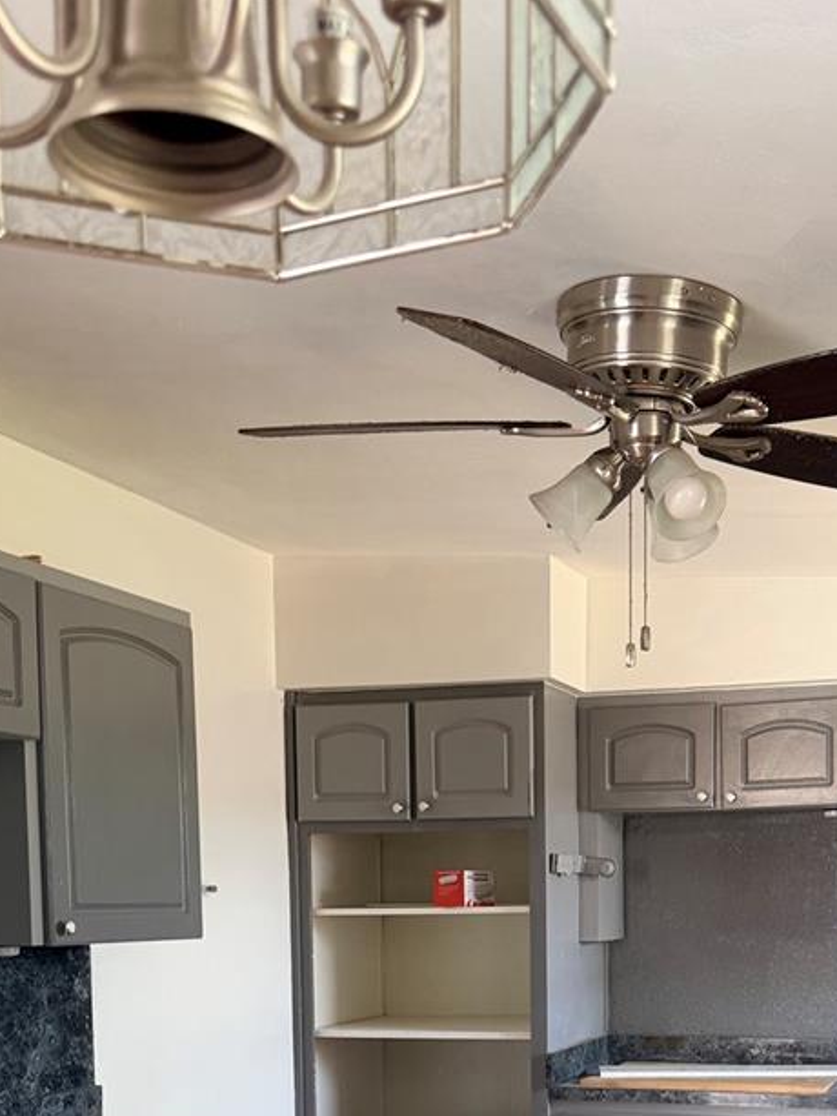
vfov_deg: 37.4
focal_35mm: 47
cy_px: 1030
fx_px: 1515
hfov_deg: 30.6
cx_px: 573
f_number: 1.78
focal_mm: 6.76
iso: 200
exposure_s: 1/101
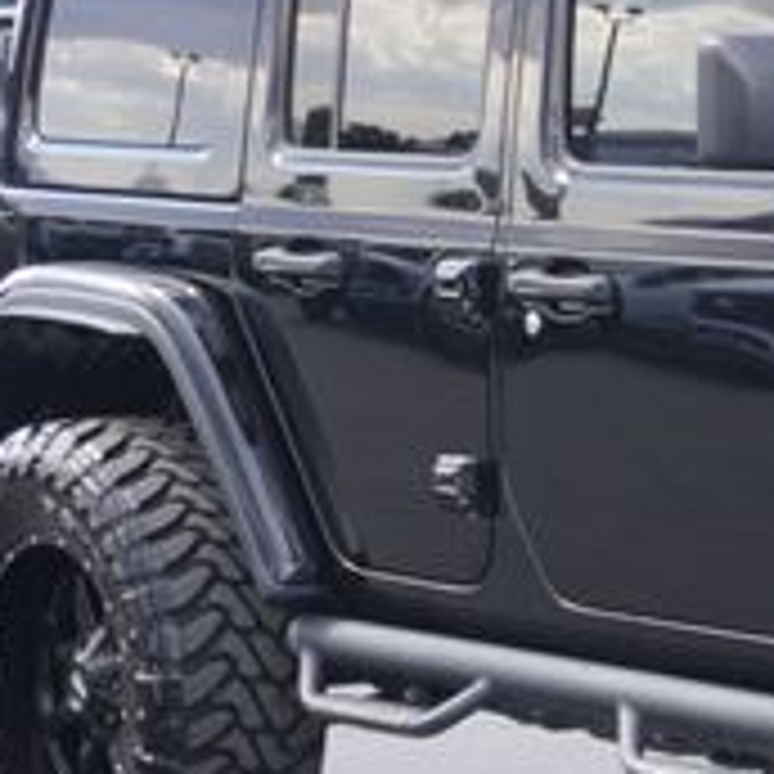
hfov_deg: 9.9
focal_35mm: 171
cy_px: 540
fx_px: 4326
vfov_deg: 10.2
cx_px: 1130
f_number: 5.6
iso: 100
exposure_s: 1/60
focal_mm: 36
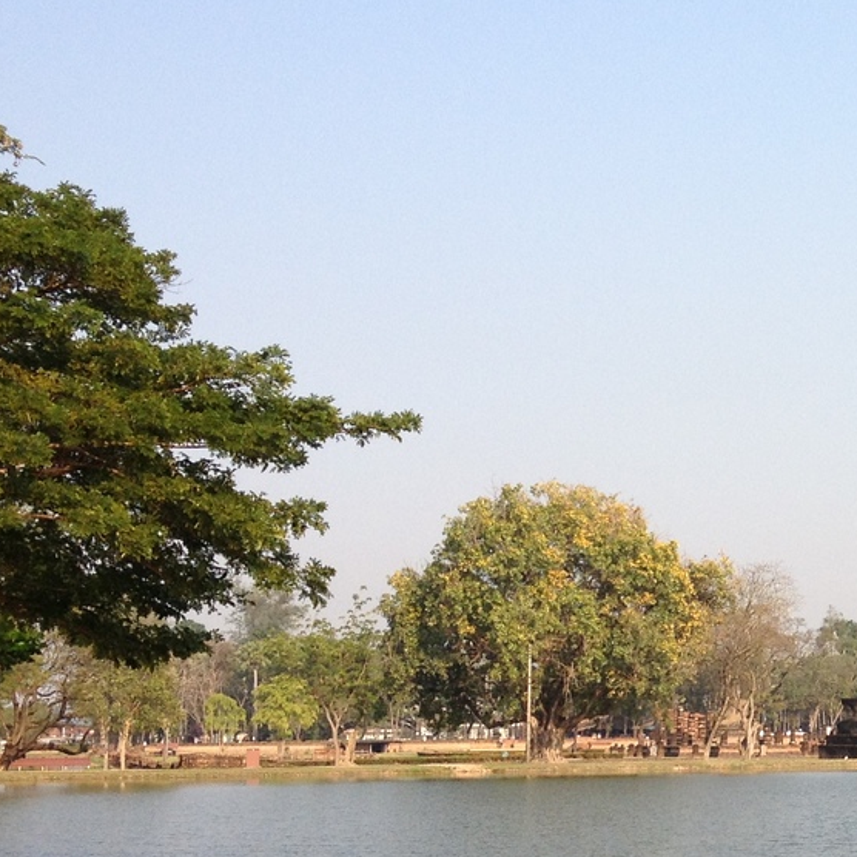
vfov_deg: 19.4
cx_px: 1053
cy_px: 592
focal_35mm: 89
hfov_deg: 18.4
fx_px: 2493
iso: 50
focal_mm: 4.28
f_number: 2.4
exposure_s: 1/968
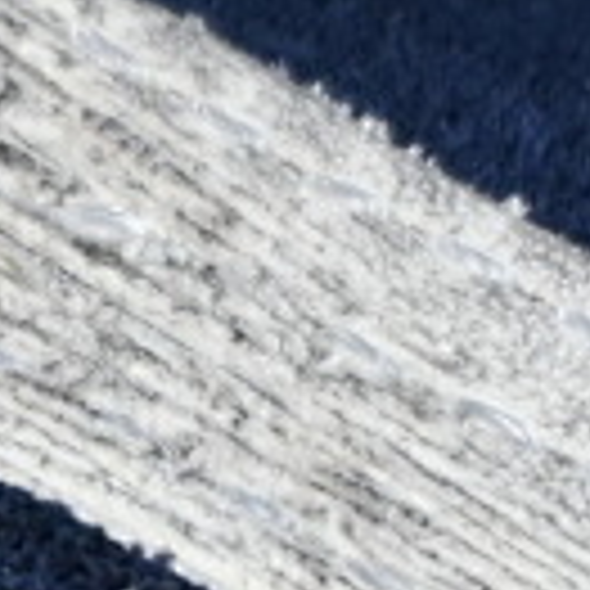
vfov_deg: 4.5
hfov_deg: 4.4
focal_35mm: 389
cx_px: -905
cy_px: 65
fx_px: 7501
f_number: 6.3
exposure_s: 1/125
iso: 720
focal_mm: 50
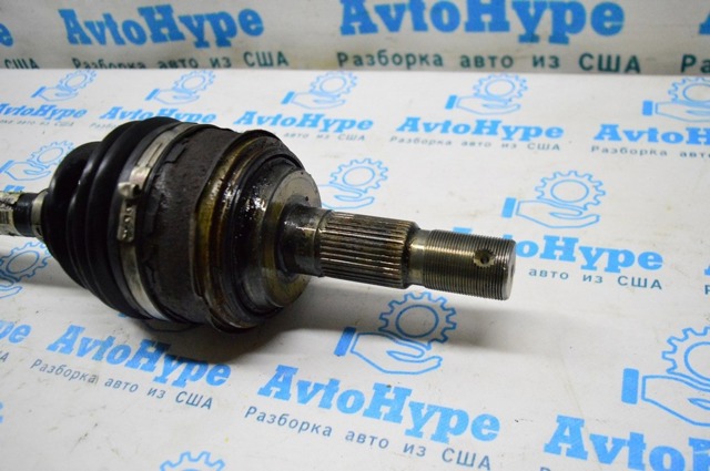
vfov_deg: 39.9
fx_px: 650
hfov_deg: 57.3
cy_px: 236
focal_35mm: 33
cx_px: 355
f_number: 3.8
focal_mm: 22
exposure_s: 1/800
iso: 6400
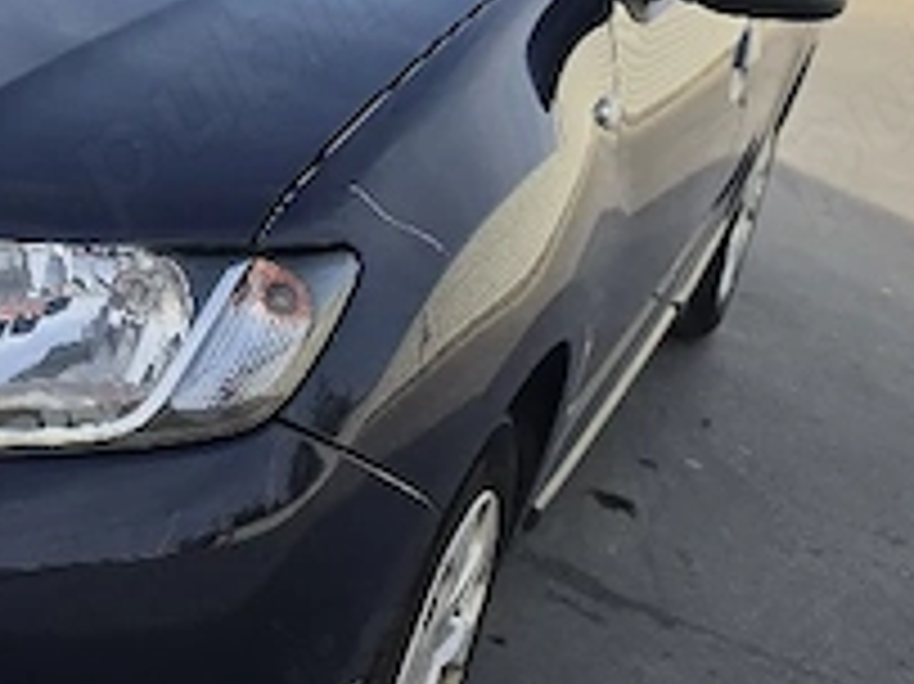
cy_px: 9
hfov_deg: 25.8
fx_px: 1794
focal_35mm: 68
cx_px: -158
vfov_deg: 20.9
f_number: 1.4
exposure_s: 1/10000
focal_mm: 6.5
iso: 64
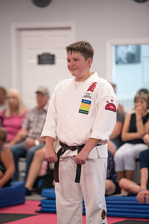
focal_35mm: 200
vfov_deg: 10.3
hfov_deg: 6.9
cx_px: 74
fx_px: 1242
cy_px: 112
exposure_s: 1/400
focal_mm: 200
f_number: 2.8
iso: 1600
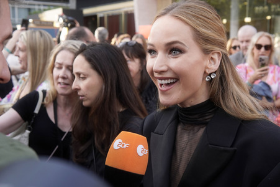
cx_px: 140
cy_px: 94
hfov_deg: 43.6
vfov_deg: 29.8
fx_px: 350
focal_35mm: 45
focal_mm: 30
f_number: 5
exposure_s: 1/400
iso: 640
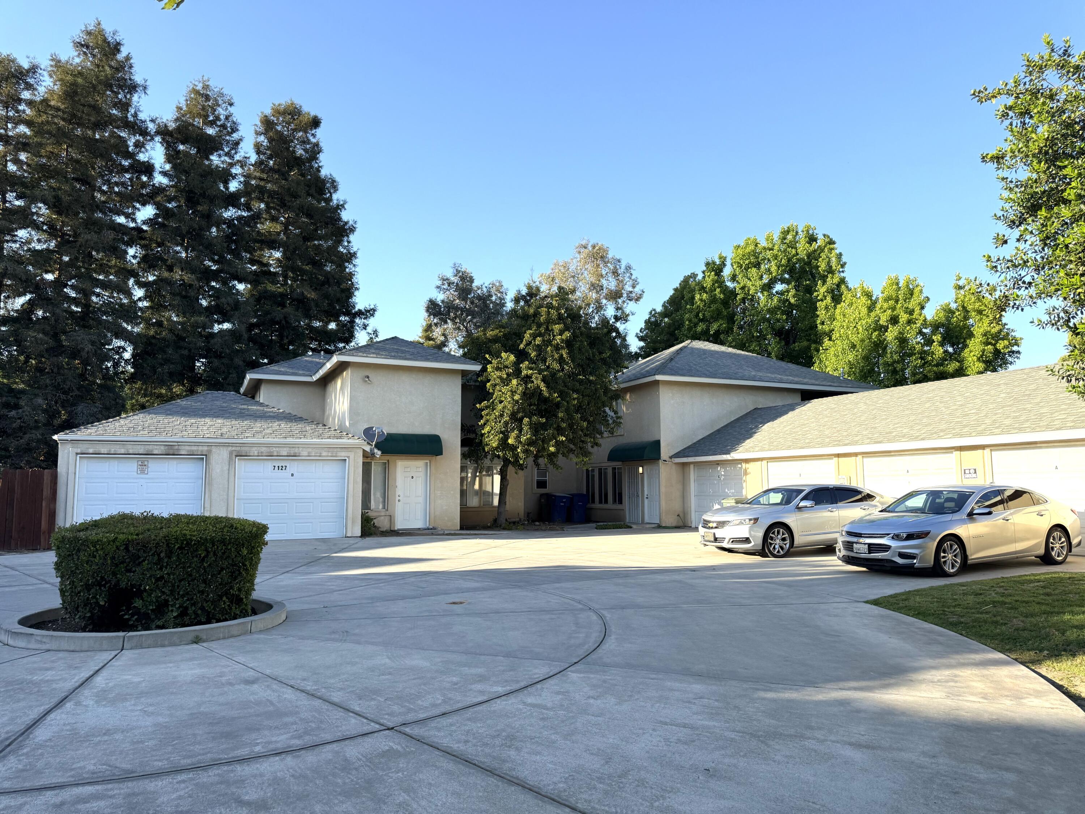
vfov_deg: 56.8
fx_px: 752
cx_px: 542
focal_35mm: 24
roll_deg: -0.6
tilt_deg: +5.8
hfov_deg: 71.6
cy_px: 407
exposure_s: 1/2169
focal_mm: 6.76
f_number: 1.78
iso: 100
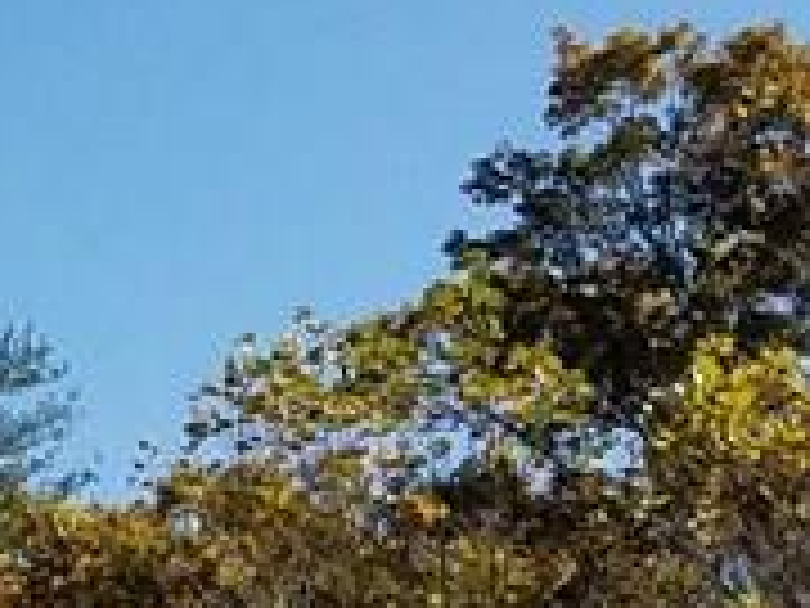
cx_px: -1341
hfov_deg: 10.7
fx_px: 3463
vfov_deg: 10.0
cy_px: 405
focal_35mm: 148
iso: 50
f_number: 1.7
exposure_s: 1/3488
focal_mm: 4.2
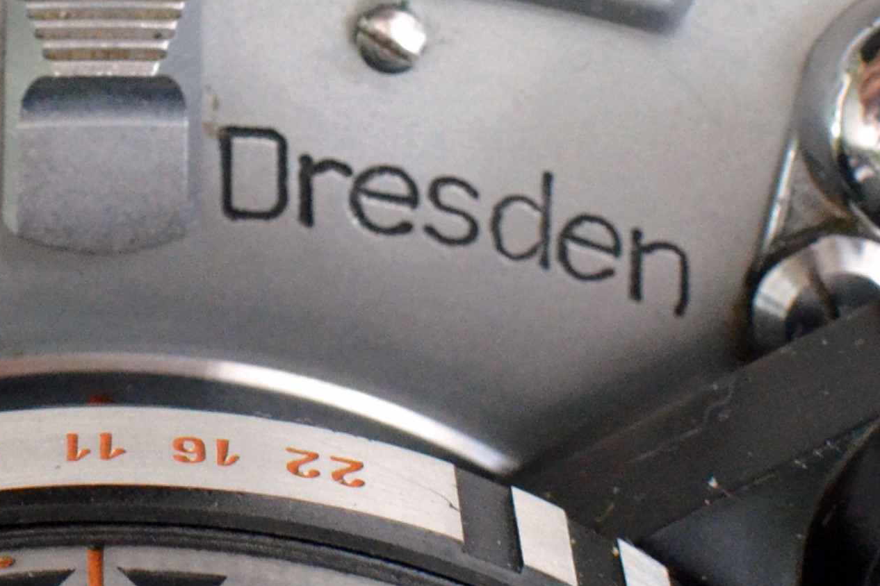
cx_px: 76
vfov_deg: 11.0
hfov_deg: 16.3
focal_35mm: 124
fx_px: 3035
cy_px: 51
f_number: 9
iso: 2500
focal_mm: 35
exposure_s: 1/80
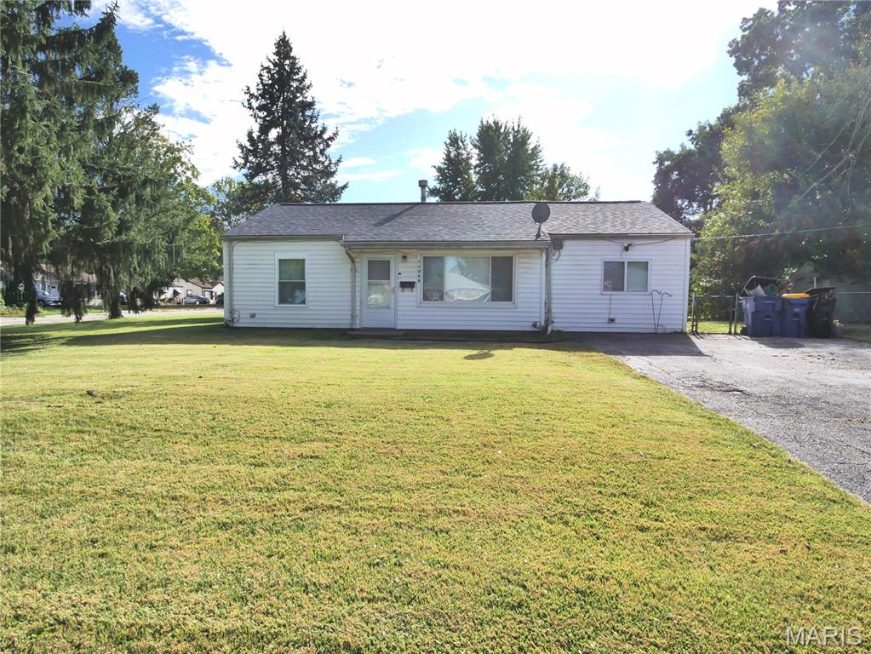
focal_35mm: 20
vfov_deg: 66.0
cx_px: 436
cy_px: 327
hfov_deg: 81.7
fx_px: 503
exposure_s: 1/200
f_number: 6.3
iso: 800
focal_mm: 10
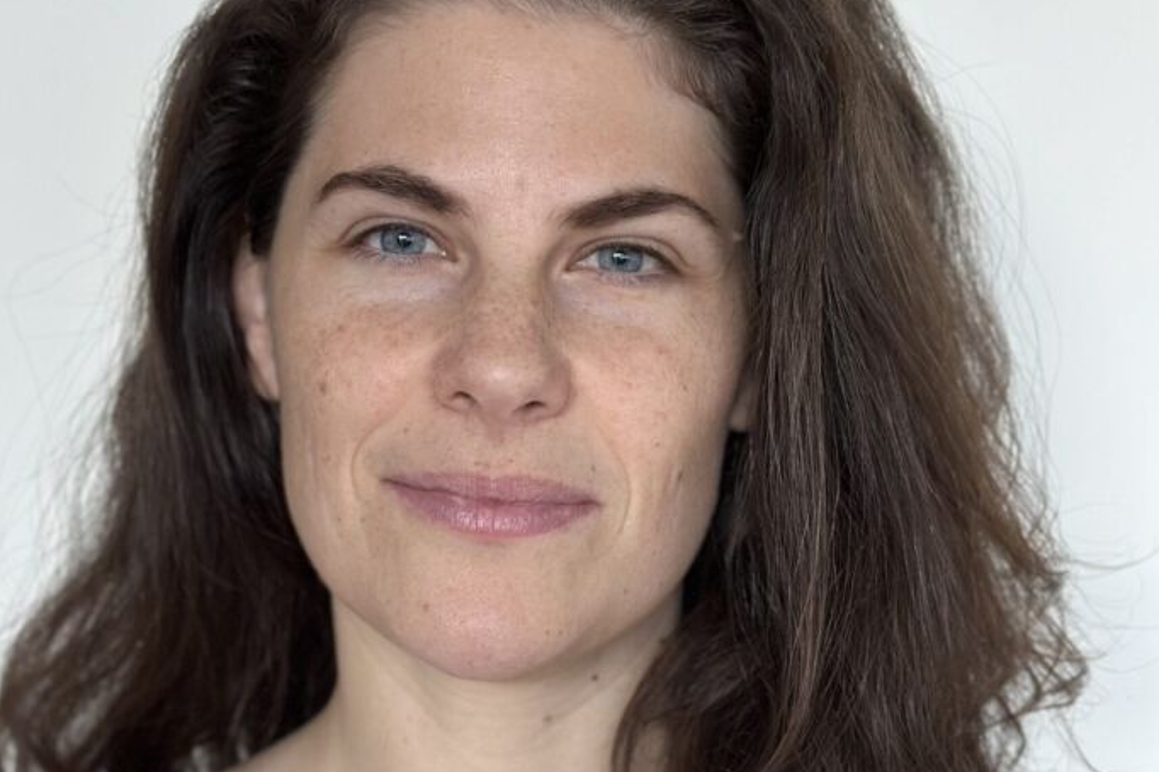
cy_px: 627
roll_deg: +0.1
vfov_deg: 18.0
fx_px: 2413
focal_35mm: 75
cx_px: 515
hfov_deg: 27.0
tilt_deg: -2.8
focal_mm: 6.86
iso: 250
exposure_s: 1/60
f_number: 1.78
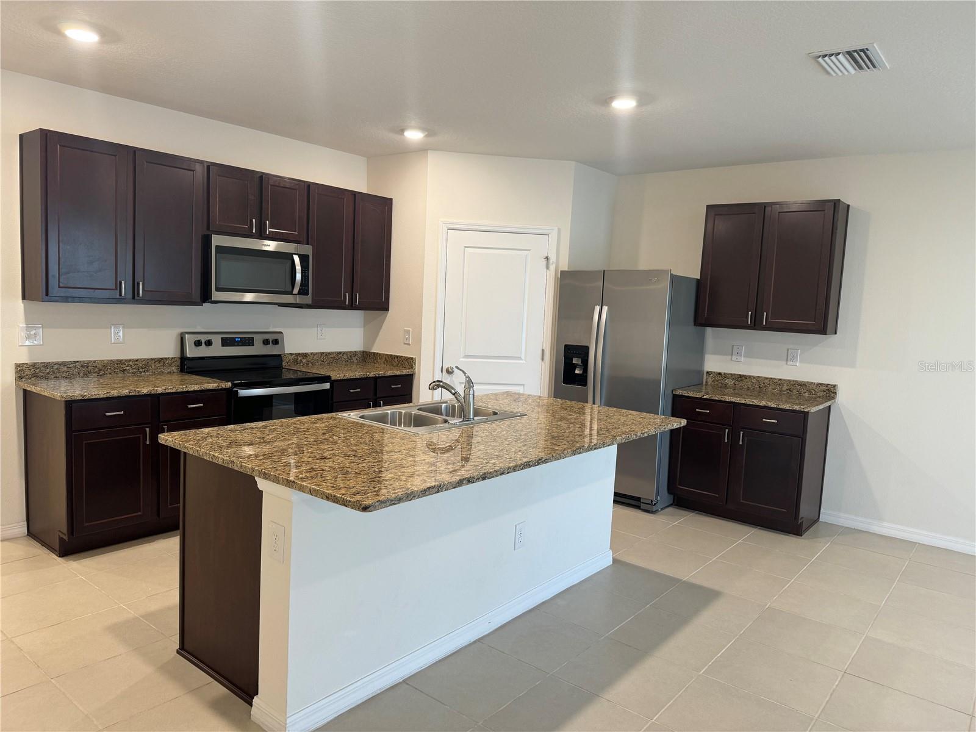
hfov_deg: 71.6
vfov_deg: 56.8
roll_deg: -2.9
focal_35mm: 24
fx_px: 677
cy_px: 366
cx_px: 488
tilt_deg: -6.4
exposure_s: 1/60
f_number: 1.78
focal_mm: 6.86
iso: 125
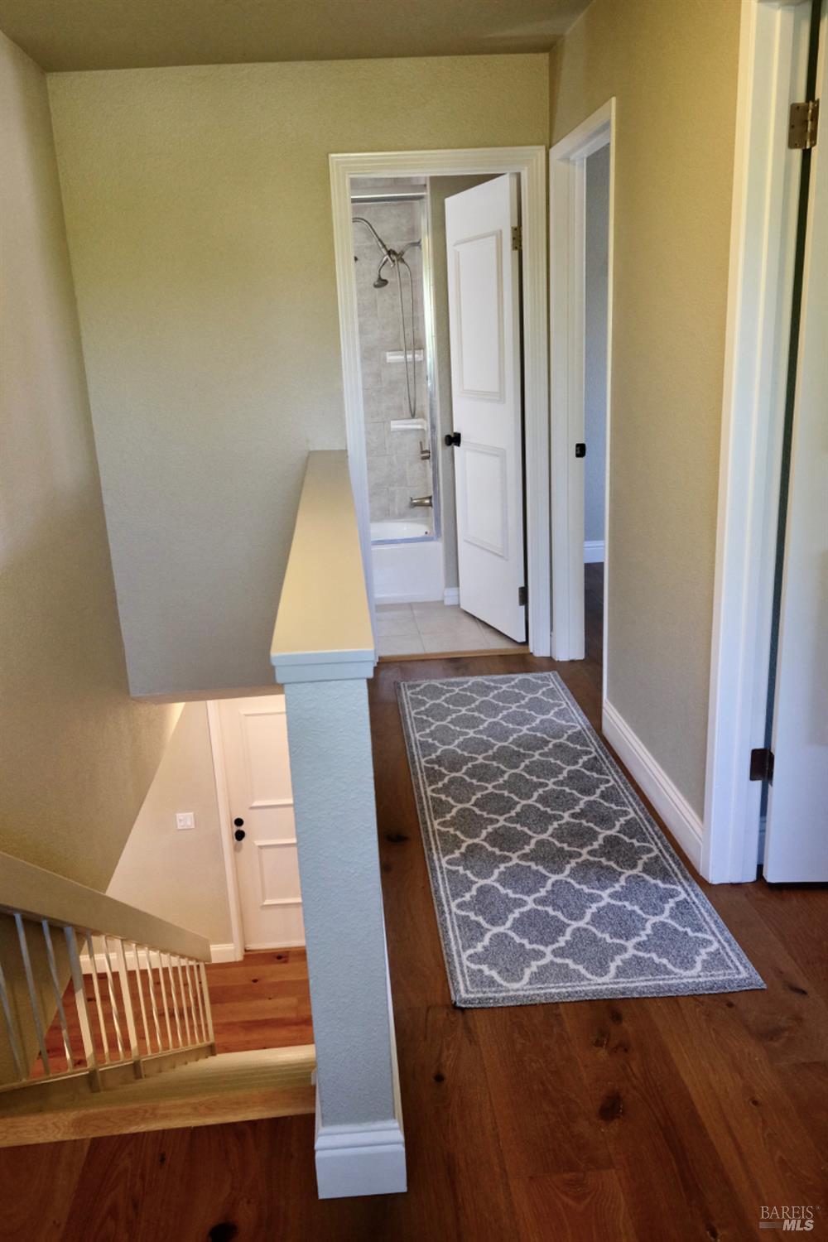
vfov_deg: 67.4
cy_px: 621
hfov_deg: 47.9
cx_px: 414
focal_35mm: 27
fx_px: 931
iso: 1600
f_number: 5.6
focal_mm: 18.2
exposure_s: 1/56
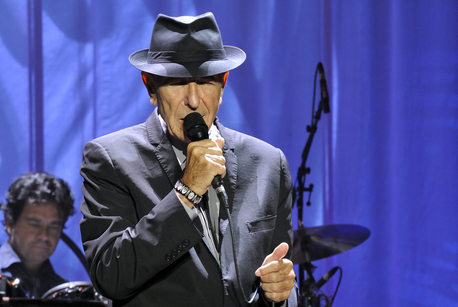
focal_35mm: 297
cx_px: 229
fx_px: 3783
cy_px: 154
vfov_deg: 4.6
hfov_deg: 6.9
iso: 800
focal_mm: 110
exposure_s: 1/80
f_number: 5.6
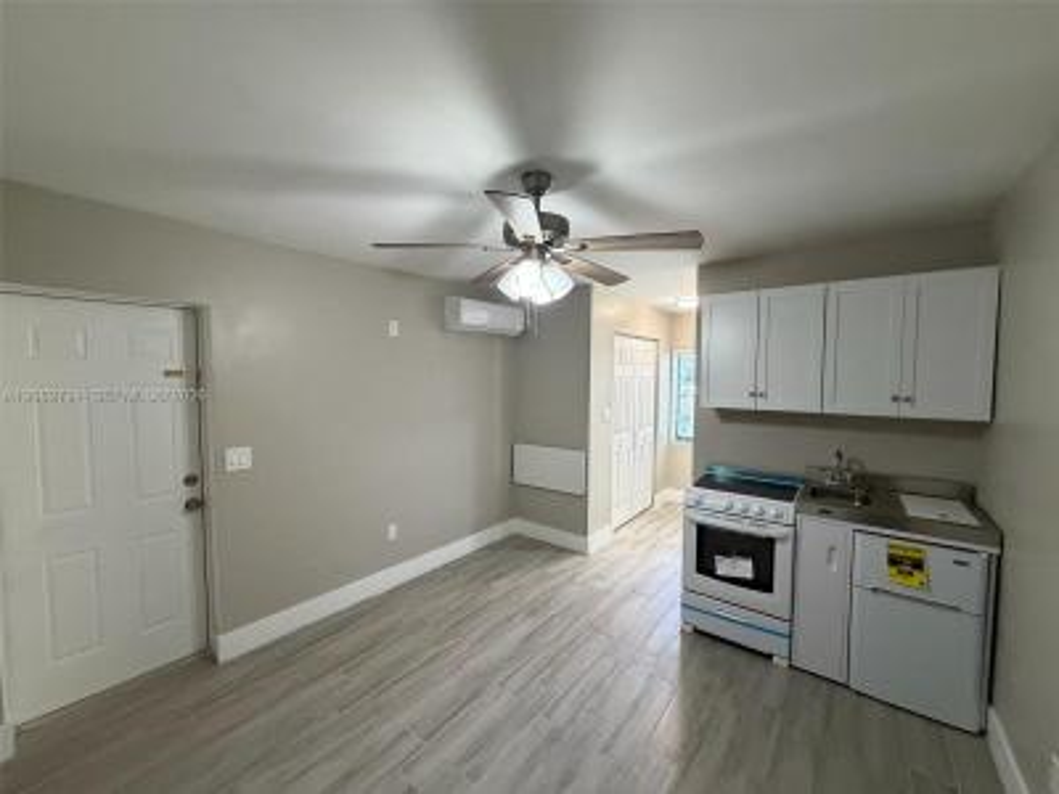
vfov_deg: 85.7
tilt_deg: -2.6
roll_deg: -0.9
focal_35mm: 14
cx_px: 530
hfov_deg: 102.1
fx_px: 428
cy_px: 397
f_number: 2.2
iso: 500
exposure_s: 1/60
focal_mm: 2.22
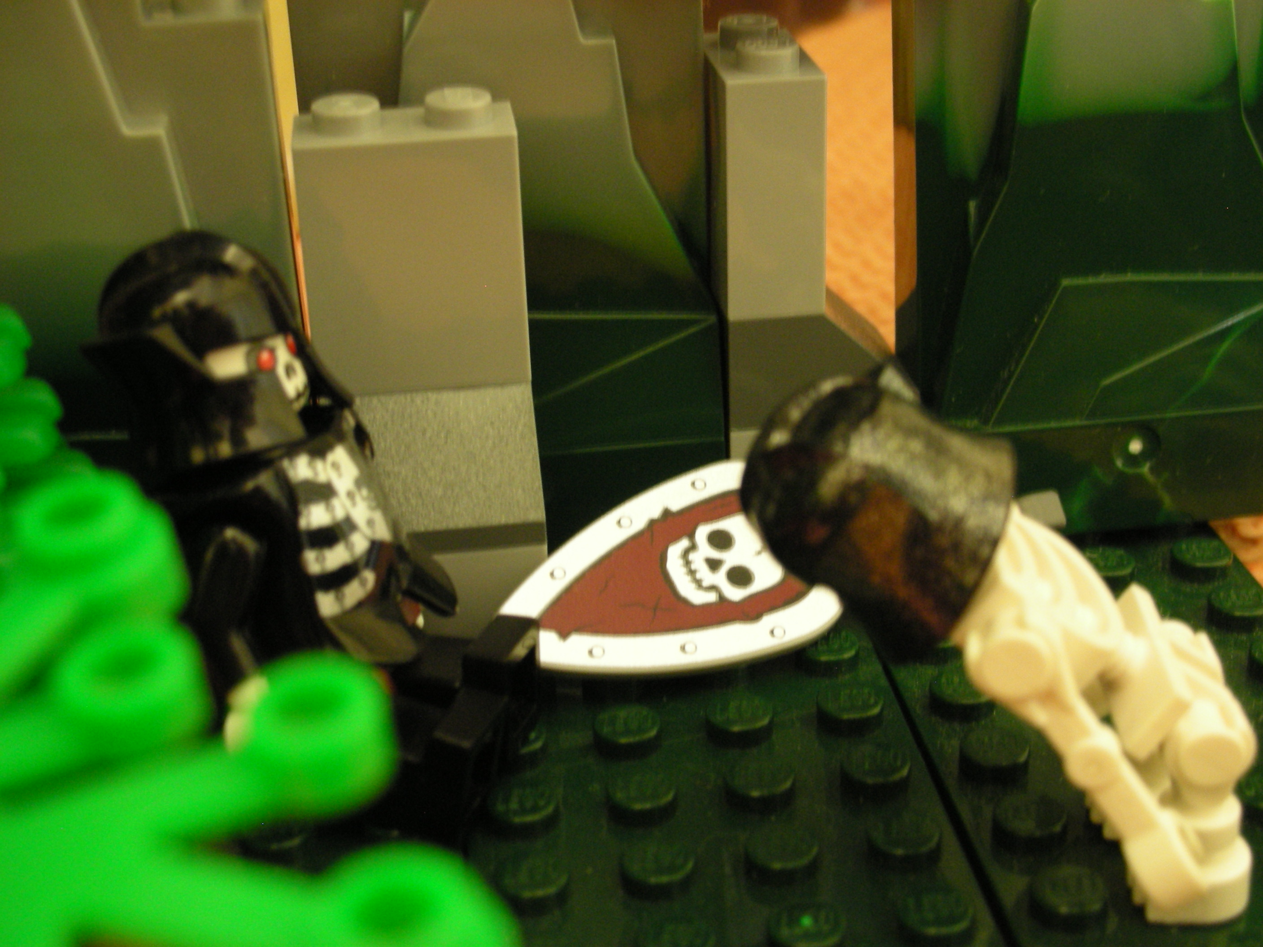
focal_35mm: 61
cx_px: 632
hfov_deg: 31.7
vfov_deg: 24.0
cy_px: 474
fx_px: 2226
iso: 200
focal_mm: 10.1
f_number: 4
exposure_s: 2
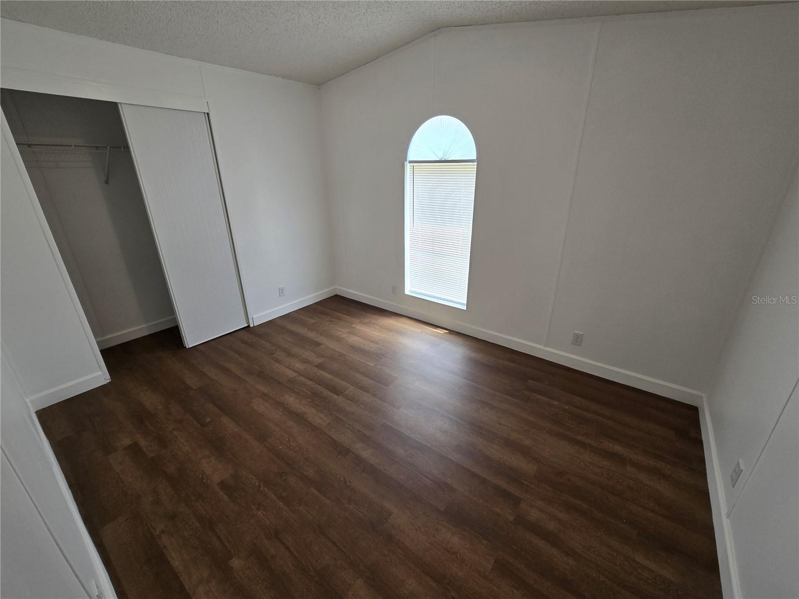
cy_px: 300
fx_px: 300
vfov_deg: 89.9
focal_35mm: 13
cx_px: 400
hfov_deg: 106.2
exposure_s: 1/120
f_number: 2.2
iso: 64
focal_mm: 2.2
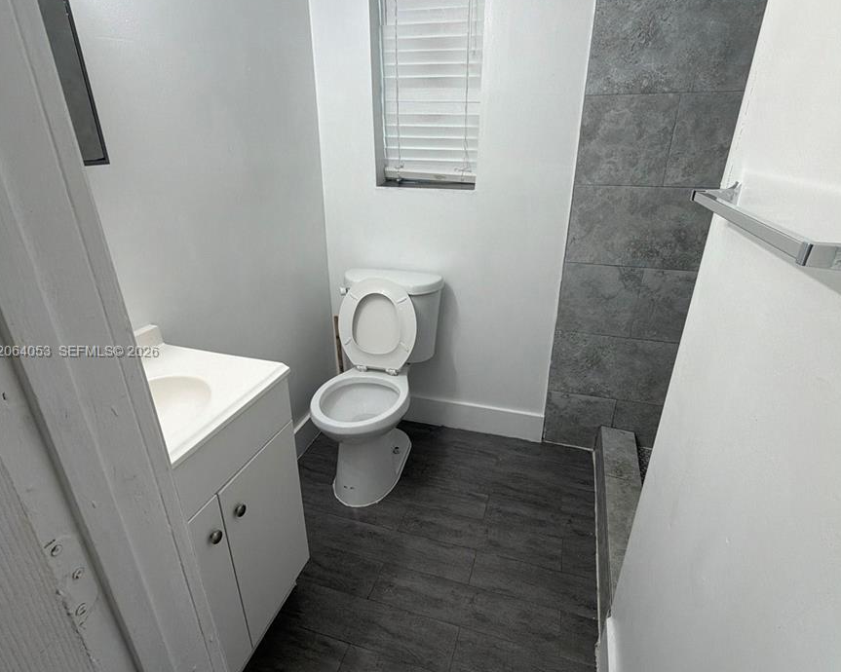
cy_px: 353
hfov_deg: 83.3
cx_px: 416
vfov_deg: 70.8
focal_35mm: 19
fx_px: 473
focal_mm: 2.22
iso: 80
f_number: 2.2
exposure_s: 1/120
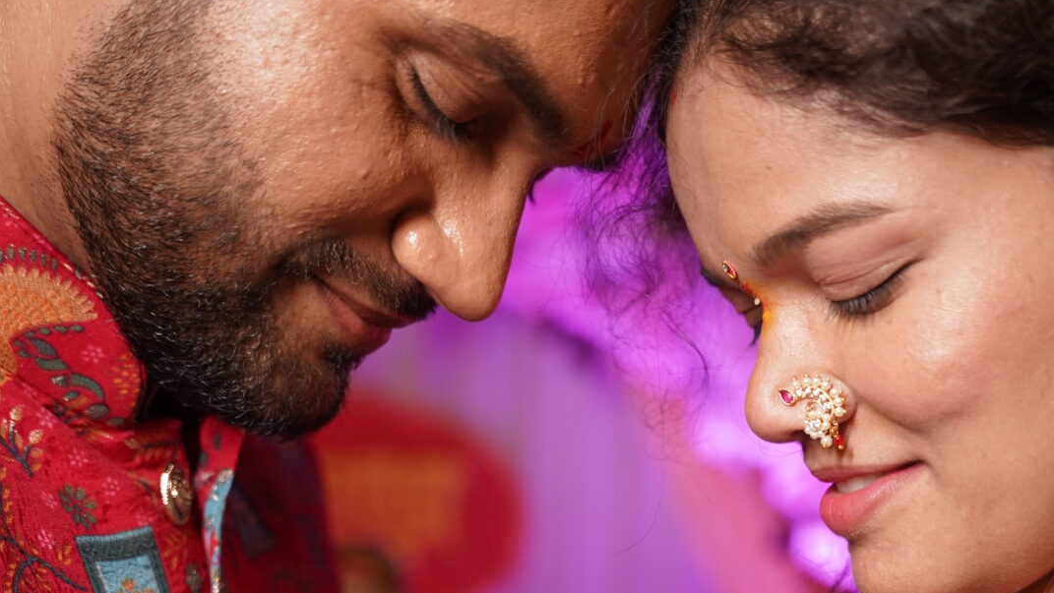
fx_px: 1941
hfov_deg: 30.4
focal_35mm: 69
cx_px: 530
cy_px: 694
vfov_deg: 16.7
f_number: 2.8
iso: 1250
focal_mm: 43.9
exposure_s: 1/500
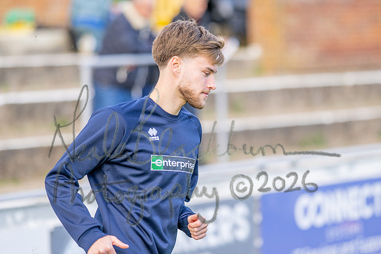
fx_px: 2137
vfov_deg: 6.8
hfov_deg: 10.2
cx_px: 190
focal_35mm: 202
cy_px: 127
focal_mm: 135
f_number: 1.8
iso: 400
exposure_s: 1/2000
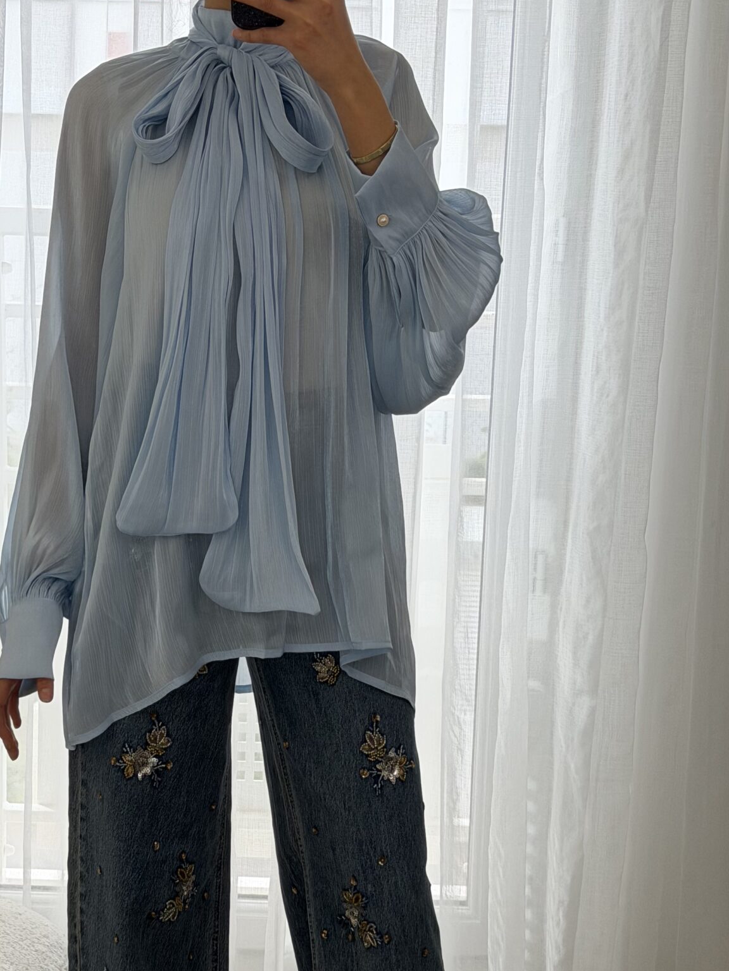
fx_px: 2246
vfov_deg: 24.1
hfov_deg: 18.3
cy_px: 764
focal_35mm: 80
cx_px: 182
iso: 64
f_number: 1.78
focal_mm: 6.76
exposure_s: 1/356
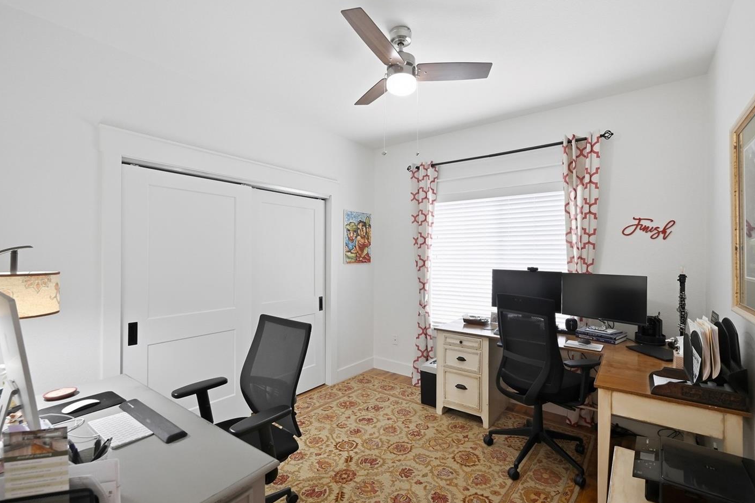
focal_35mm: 16
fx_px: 335
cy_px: 255
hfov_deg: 96.6
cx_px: 400
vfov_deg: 73.7
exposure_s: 1/10
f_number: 7.1
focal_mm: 14
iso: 400
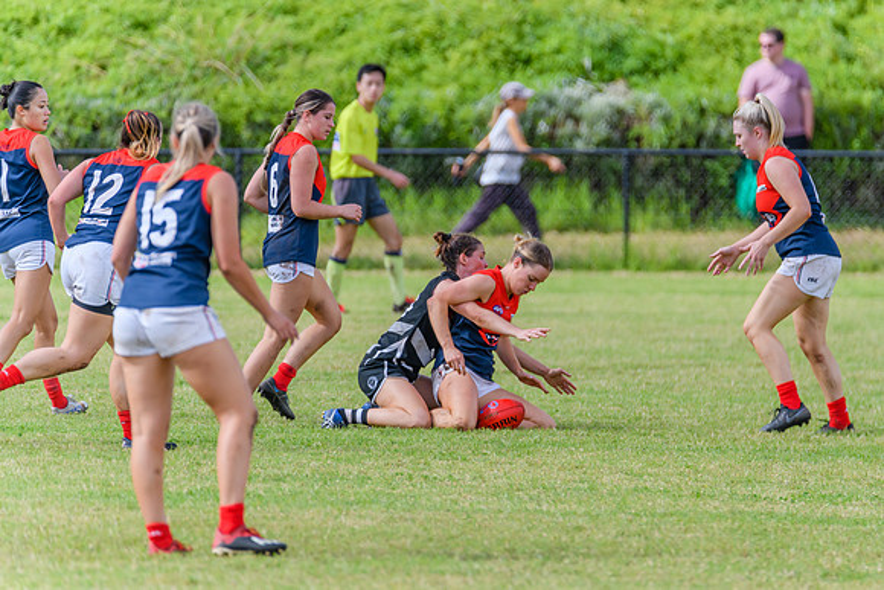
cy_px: 260
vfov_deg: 2.1
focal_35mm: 668
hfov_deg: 3.1
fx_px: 16405
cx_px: 532
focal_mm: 550
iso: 800
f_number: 6.3
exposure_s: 1/1600
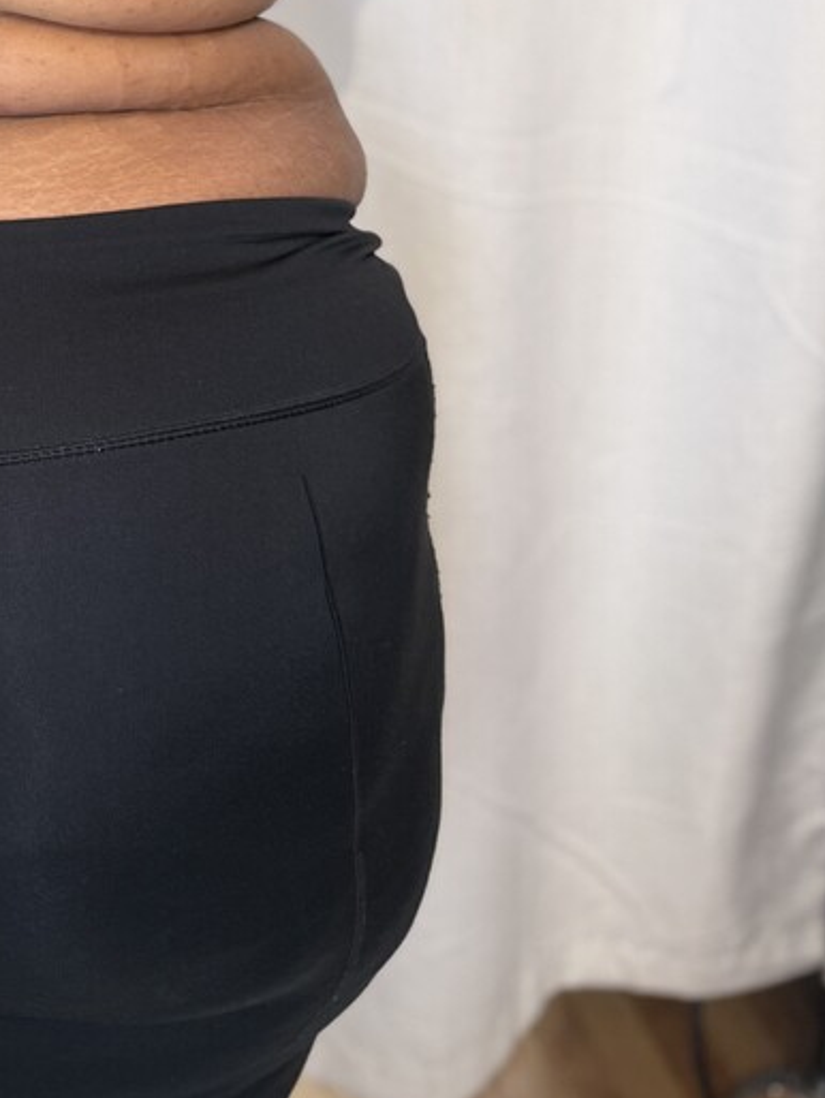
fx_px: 1778
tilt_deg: -11.3
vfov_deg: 31.0
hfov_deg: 24.2
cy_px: -81
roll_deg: -0.6
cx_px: -115
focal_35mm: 56
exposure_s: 1/60
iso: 160
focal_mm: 6.76
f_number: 1.78
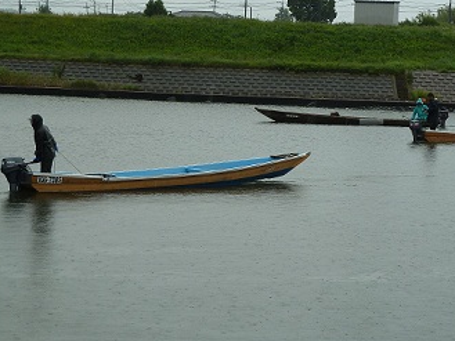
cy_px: 166
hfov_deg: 17.4
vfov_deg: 13.1
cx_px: 297
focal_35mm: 113
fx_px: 1486
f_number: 4.2
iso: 80
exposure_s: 1/250
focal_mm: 13.7
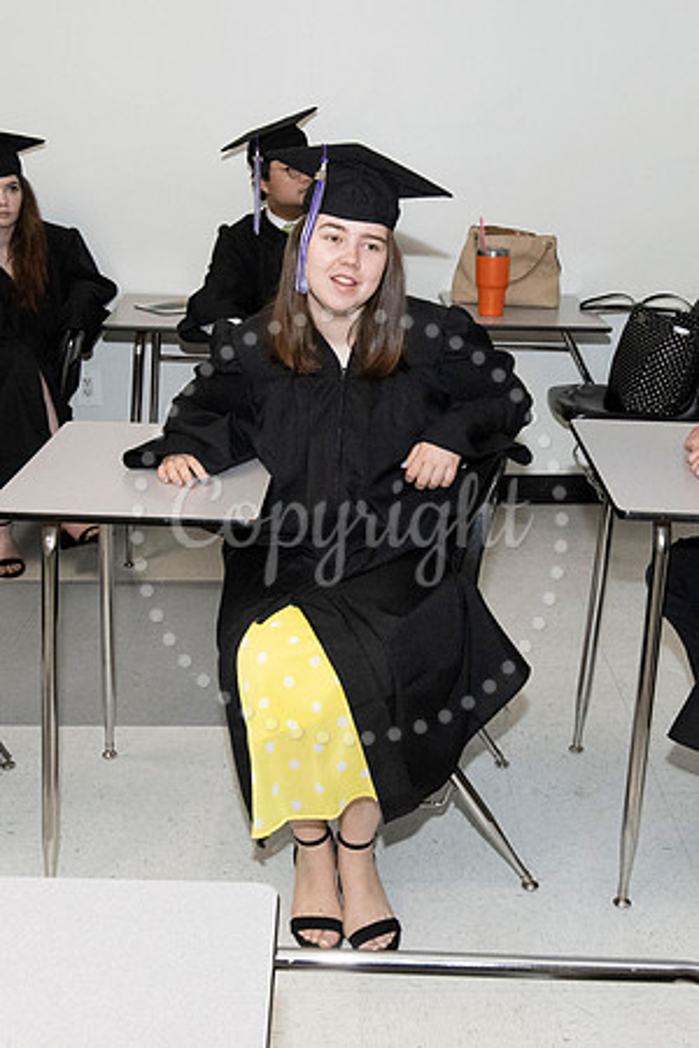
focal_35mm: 44
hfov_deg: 30.3
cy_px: 452
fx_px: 1291
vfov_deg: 44.1
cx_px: 350
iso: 6400
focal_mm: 26
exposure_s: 1/200
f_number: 8
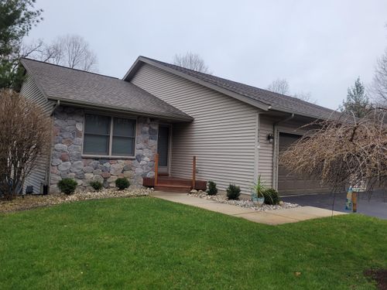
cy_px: 145
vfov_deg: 53.1
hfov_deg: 67.3
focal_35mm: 26
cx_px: 194
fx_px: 291
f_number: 1.8
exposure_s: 1/263
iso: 40
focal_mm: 5.4
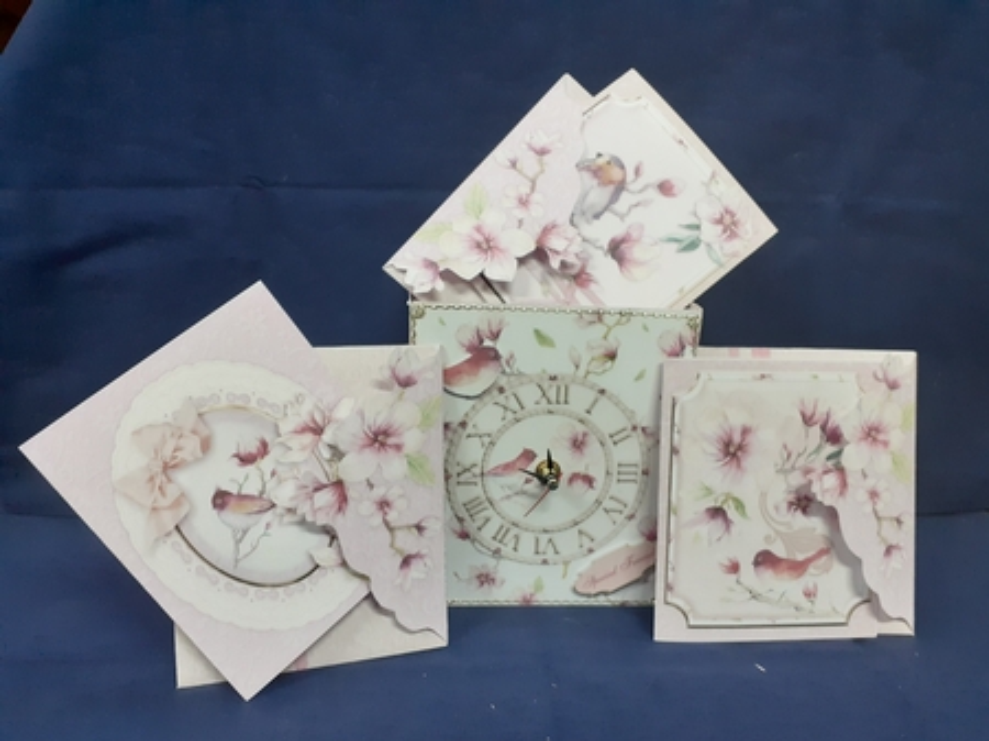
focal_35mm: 27
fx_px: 771
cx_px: 494
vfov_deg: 51.3
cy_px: 370
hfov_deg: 65.4
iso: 250
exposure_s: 1/33
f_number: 1.9
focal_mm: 3.6
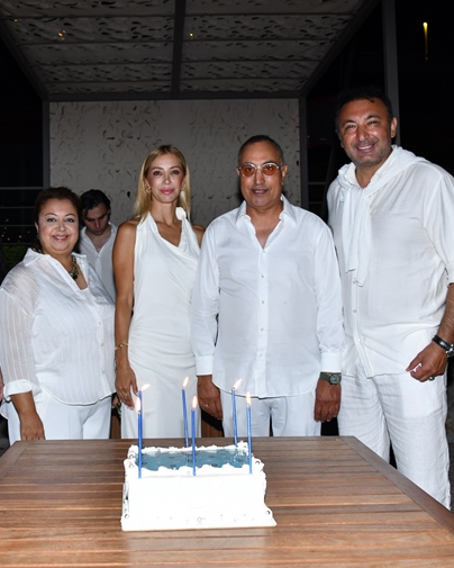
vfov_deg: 45.8
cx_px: 160
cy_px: 281
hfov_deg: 37.0
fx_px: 672
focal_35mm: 40
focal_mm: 28
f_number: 4.5
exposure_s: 1/125
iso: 1000
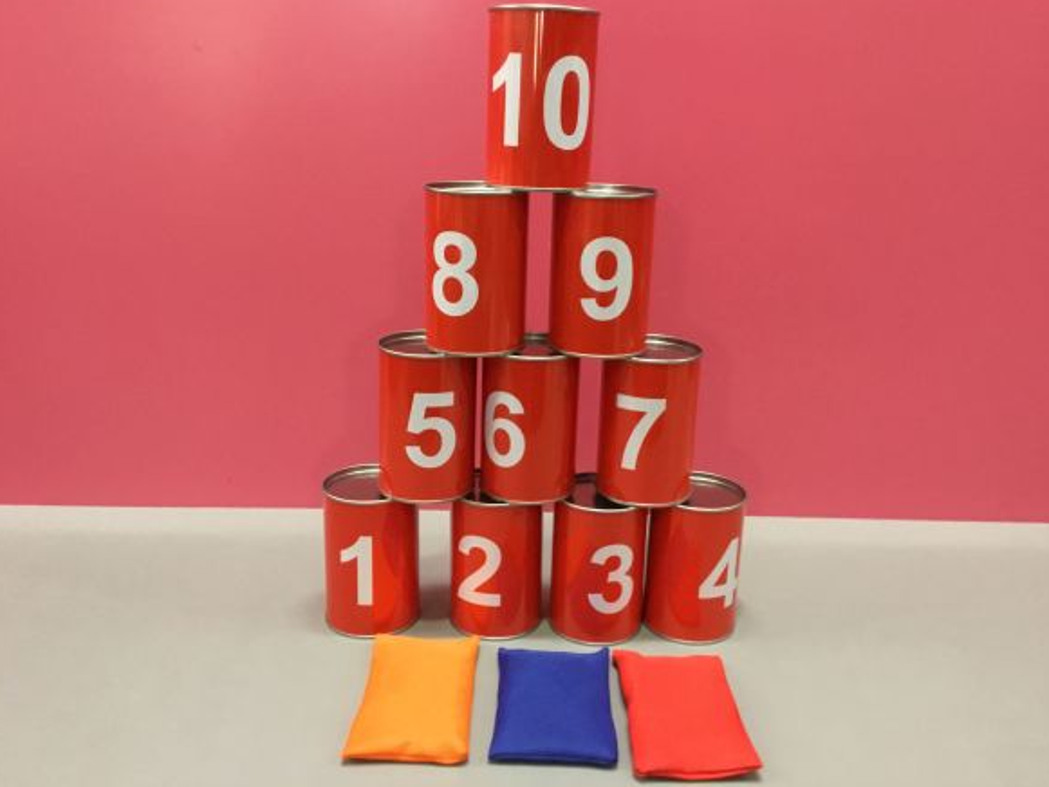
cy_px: 388
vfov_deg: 44.2
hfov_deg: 56.8
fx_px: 970
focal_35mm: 32
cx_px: 531
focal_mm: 3.3
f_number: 2.4
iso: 200
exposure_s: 1/33
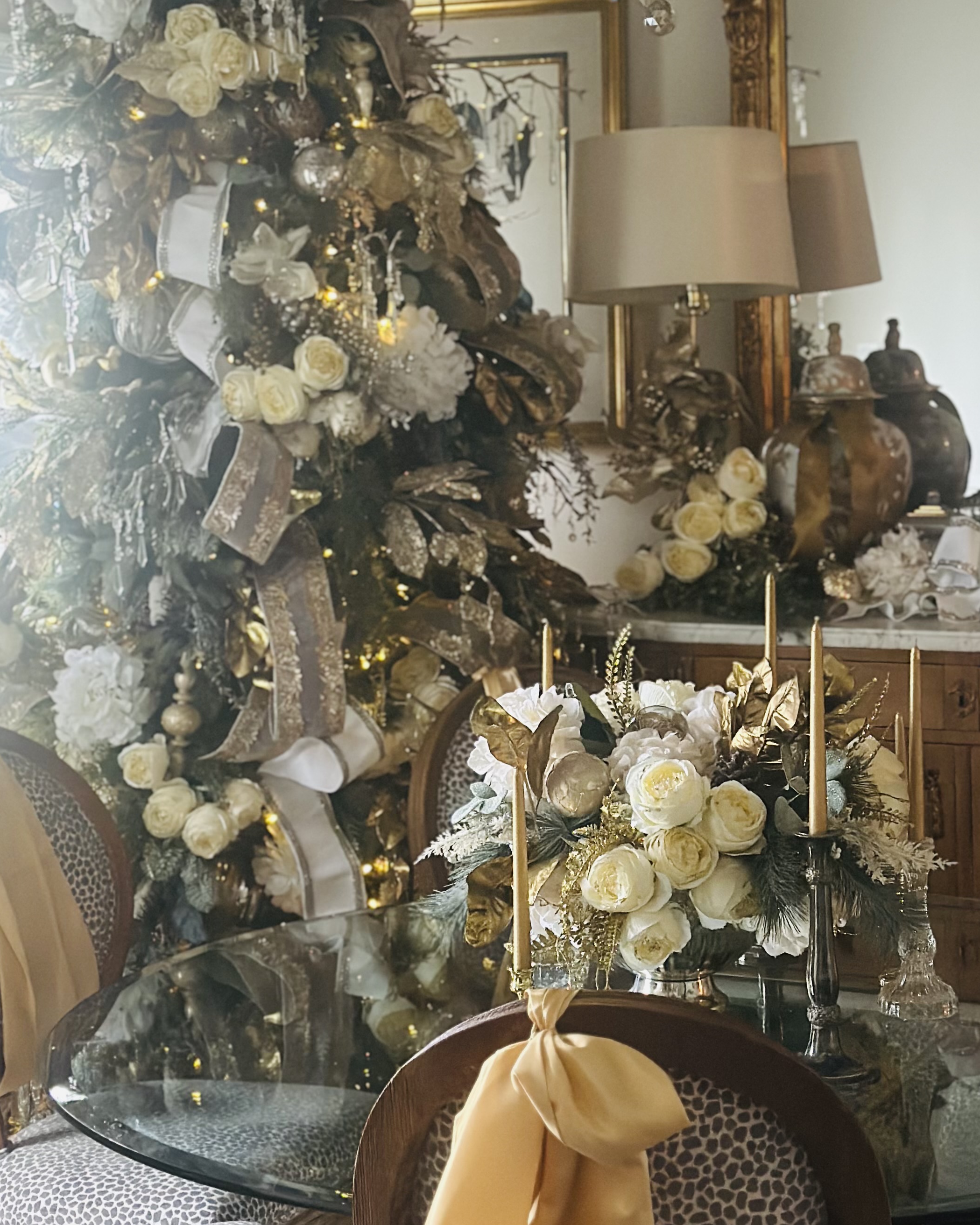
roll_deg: +0.3
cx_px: 571
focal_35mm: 72
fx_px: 2611
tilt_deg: -4.3
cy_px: 560
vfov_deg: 26.4
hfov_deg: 21.2
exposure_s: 1/40
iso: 640
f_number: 1.78
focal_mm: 6.86
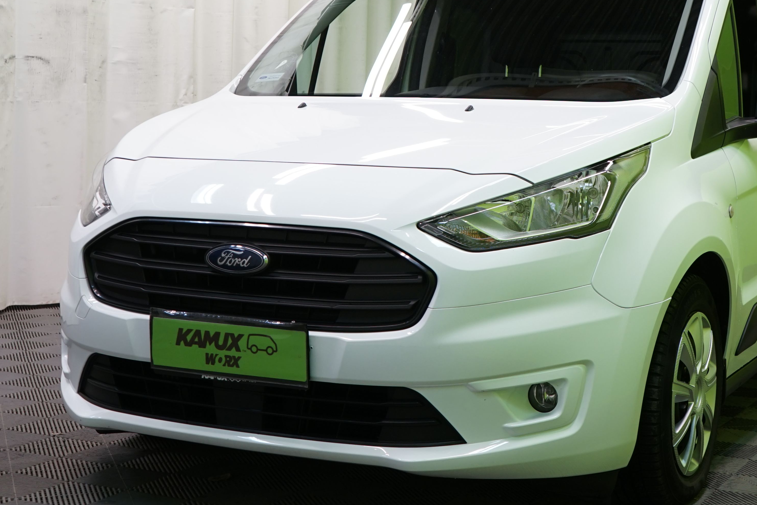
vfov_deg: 21.5
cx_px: 489
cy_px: 173
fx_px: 1325
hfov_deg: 31.7
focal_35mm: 63
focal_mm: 31
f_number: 5.6
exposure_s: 1/50
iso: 400
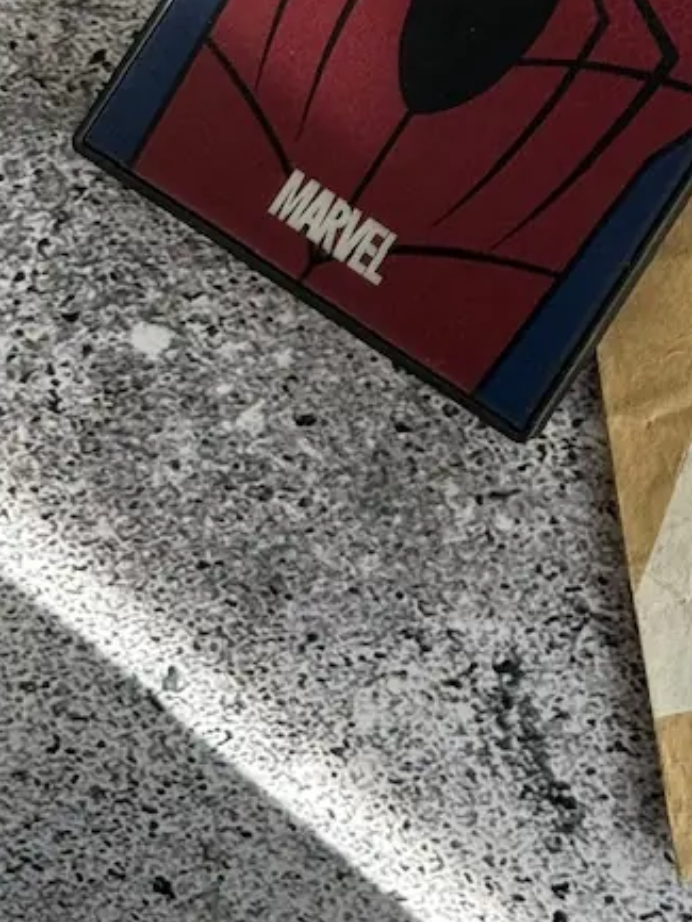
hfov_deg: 10.2
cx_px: 994
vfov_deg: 13.3
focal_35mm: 142
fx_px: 3783
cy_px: -368
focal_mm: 6.86
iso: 64
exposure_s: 1/338
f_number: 1.78
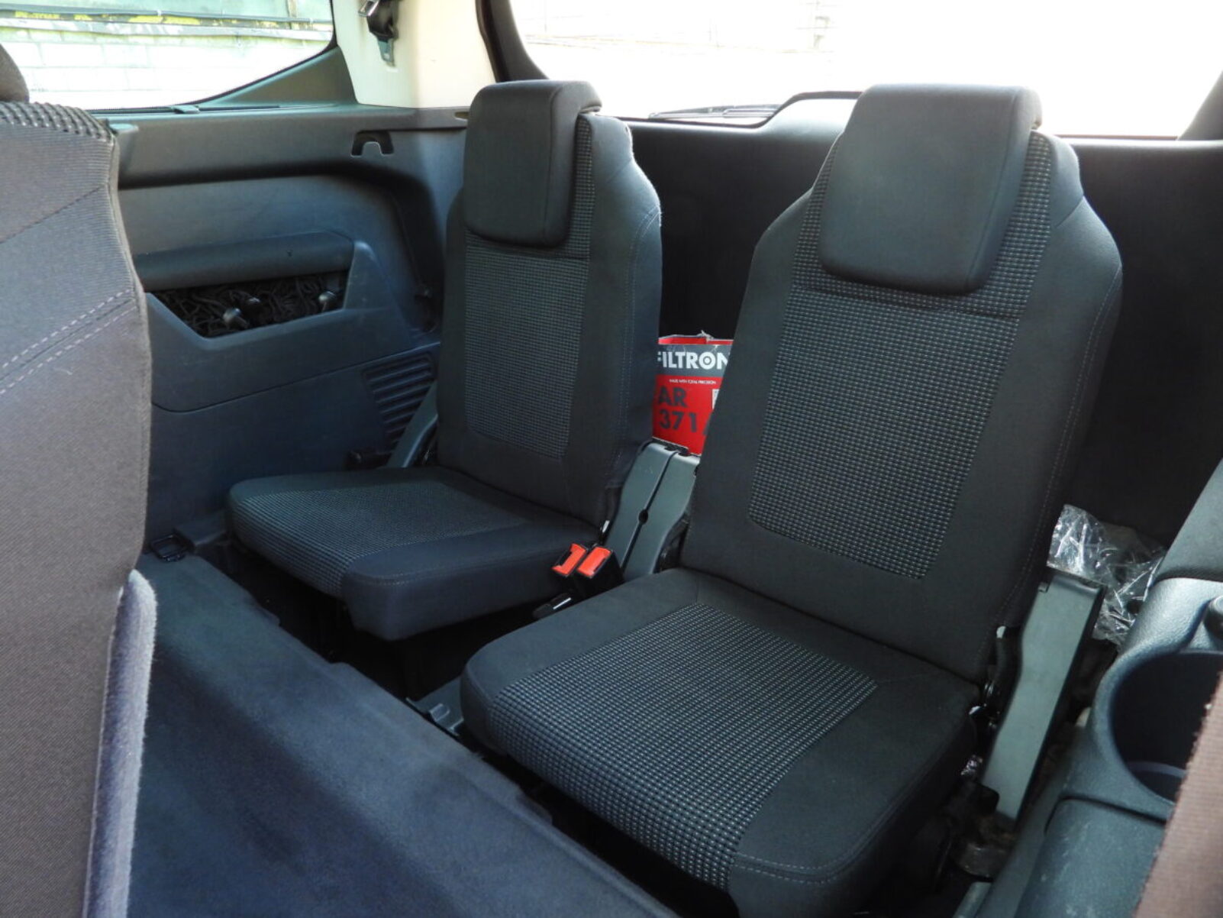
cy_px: 459
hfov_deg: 71.6
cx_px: 612
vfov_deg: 56.8
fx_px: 848
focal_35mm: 24
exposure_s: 1/30
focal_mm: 4.3
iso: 320
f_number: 2.8
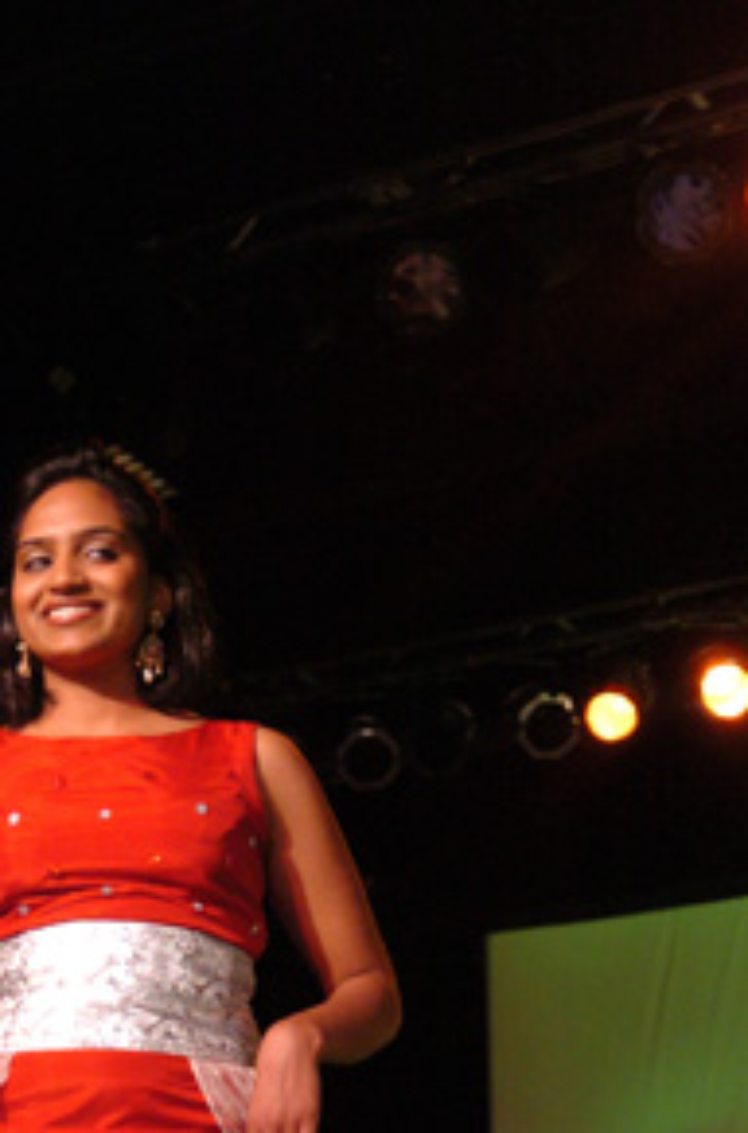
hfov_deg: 13.7
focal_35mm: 99
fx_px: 3108
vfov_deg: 20.0
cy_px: 1160
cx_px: 150
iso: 800
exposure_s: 1/80
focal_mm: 32
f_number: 3.5
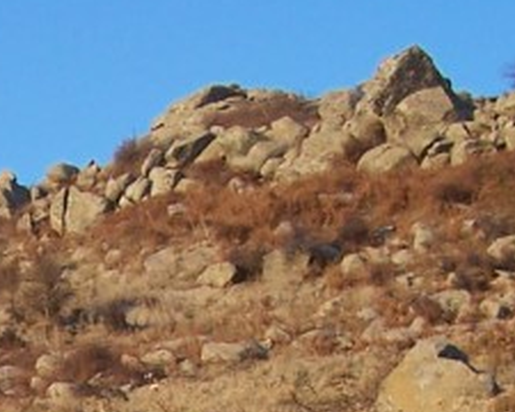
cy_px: 776
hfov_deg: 11.1
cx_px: -181
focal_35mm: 169
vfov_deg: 8.7
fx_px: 2576
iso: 80
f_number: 2.8
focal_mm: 6.3
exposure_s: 1/400
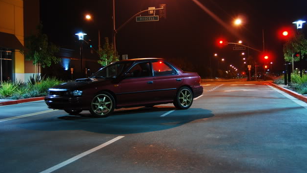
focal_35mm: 50
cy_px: 71
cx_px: 153
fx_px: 403
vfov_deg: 24.2
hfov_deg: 41.7
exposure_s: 1.8
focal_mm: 31
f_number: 4.5
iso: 100
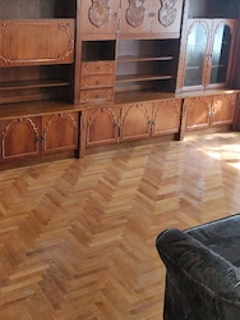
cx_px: 73
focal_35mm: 40
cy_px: 116
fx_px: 369
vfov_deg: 46.3
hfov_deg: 35.5
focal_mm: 4.25
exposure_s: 1/33
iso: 250
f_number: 1.7
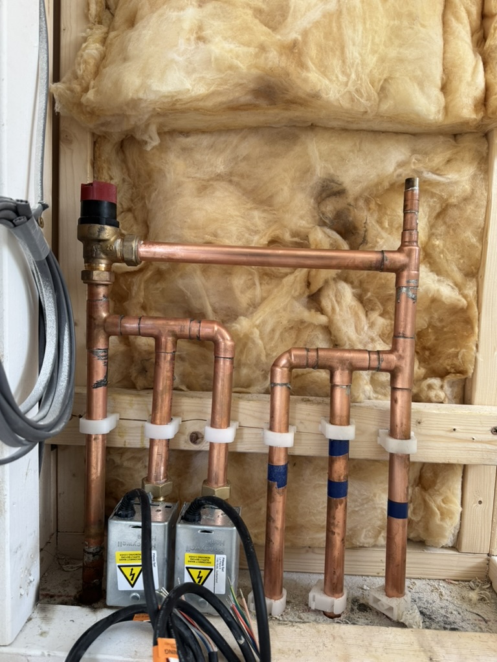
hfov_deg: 56.8
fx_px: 459
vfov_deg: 71.6
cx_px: 248
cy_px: 331
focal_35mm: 24
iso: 160
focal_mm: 6.76
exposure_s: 1/121
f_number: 1.78
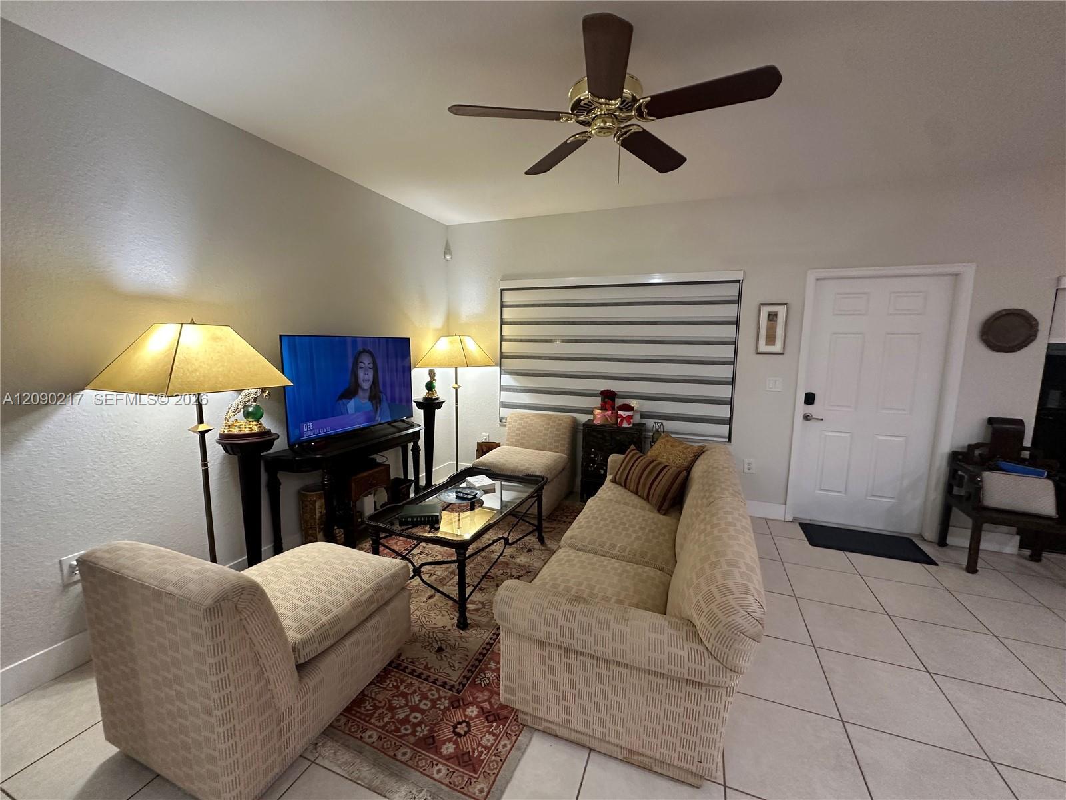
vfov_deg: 85.7
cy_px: 400
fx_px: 431
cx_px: 533
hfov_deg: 102.1
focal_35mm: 14
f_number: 2.2
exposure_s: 1/60
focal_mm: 2.22
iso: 200
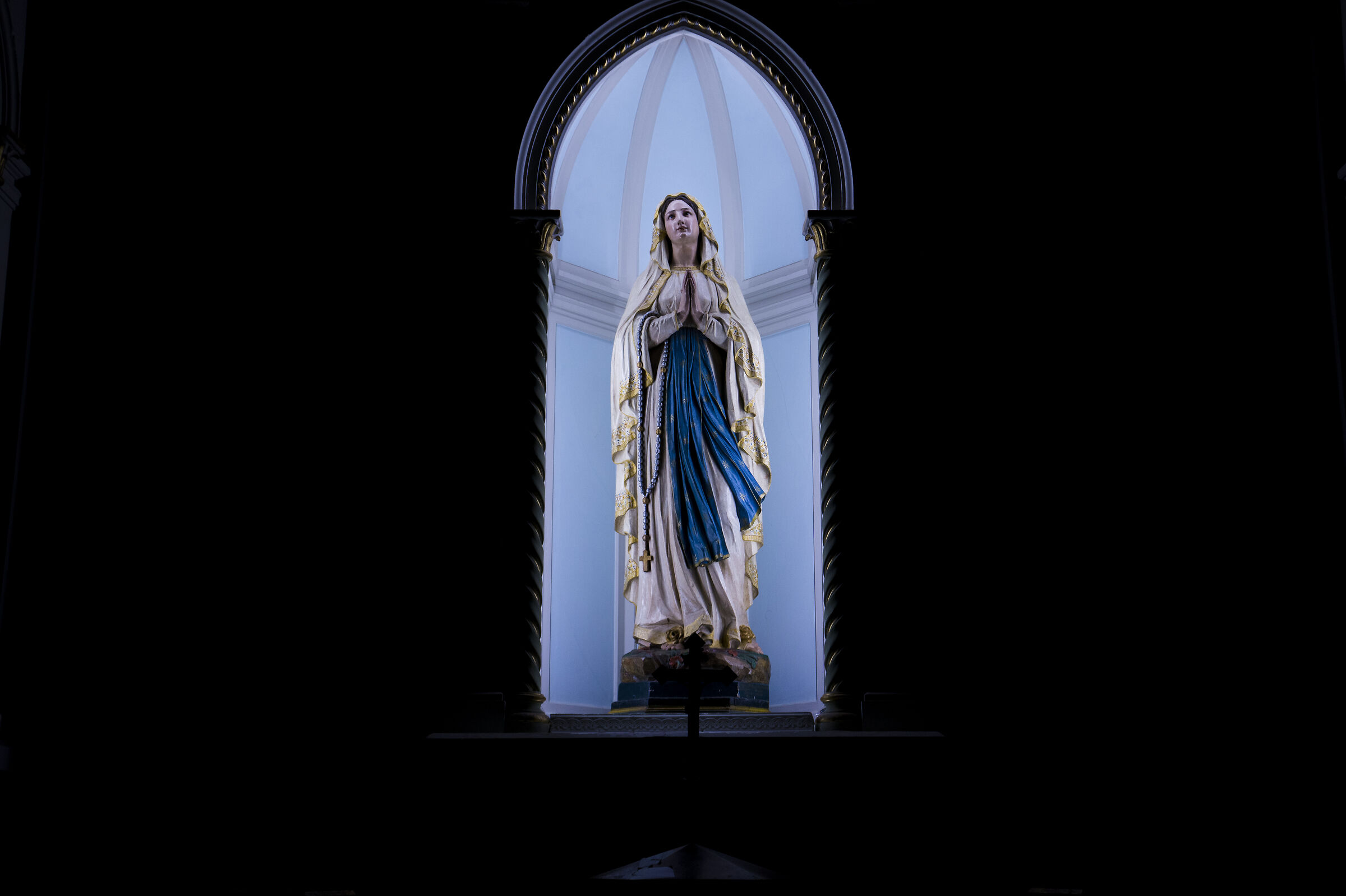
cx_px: 673
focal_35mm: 46
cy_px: 448
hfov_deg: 42.3
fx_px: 1738
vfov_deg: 28.9
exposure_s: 1/100
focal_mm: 31
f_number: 4
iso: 200
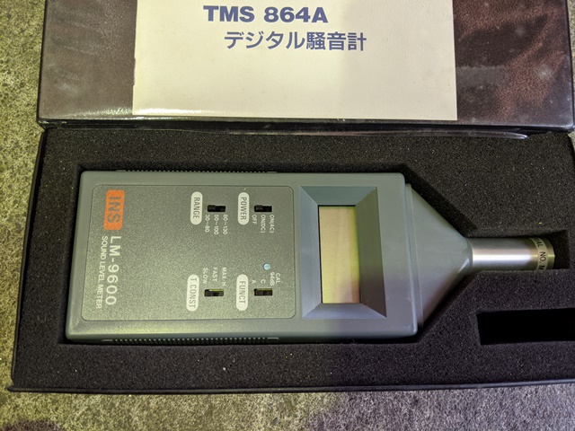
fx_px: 448
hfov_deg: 65.3
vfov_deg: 51.4
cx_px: 288
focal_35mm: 27
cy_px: 216
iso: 189
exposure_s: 1/24
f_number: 1.8
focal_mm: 4.44
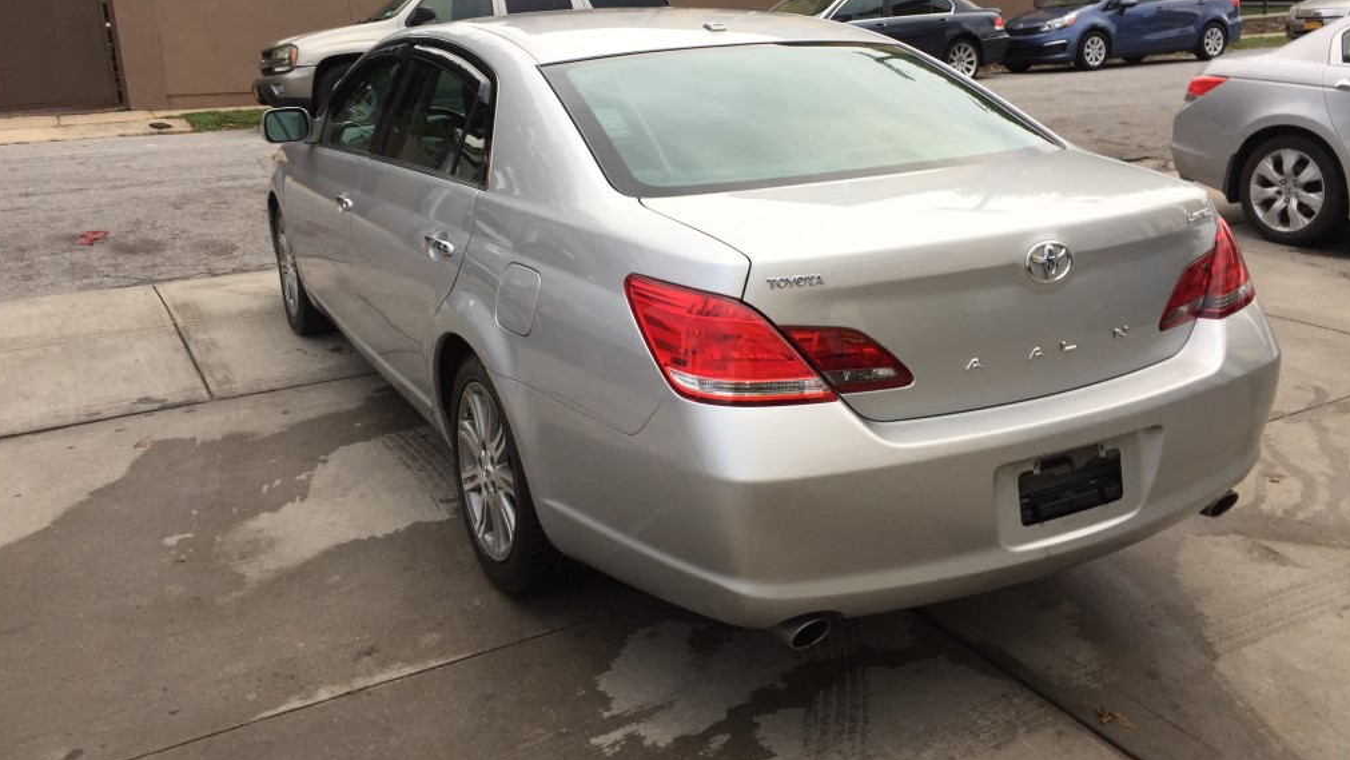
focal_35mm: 32
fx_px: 1146
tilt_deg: -10.6
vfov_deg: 36.4
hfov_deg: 61.0
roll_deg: +1.1
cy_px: 274
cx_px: 670
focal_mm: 4.15
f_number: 2.2
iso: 40
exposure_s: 1/120
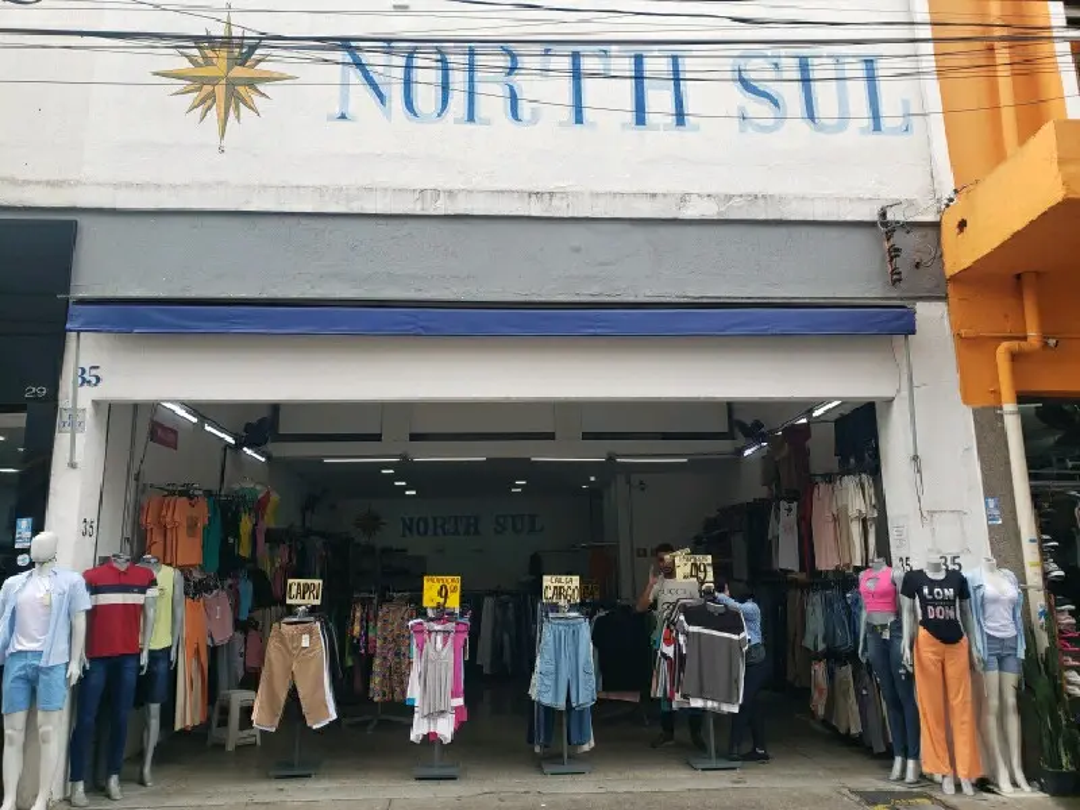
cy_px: 405
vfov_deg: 53.1
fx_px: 811
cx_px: 540
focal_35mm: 26
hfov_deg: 67.3
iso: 50
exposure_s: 1/278
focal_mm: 4.3
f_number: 2.4
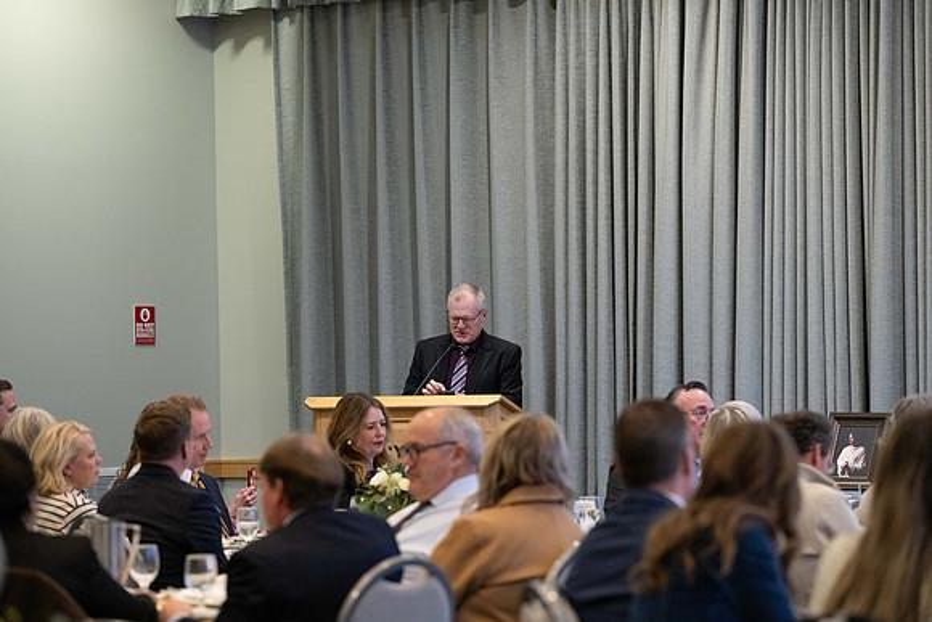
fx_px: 3755
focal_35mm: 145
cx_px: 466
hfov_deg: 14.2
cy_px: 311
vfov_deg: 9.5
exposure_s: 1/320
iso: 3200
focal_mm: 145
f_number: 4
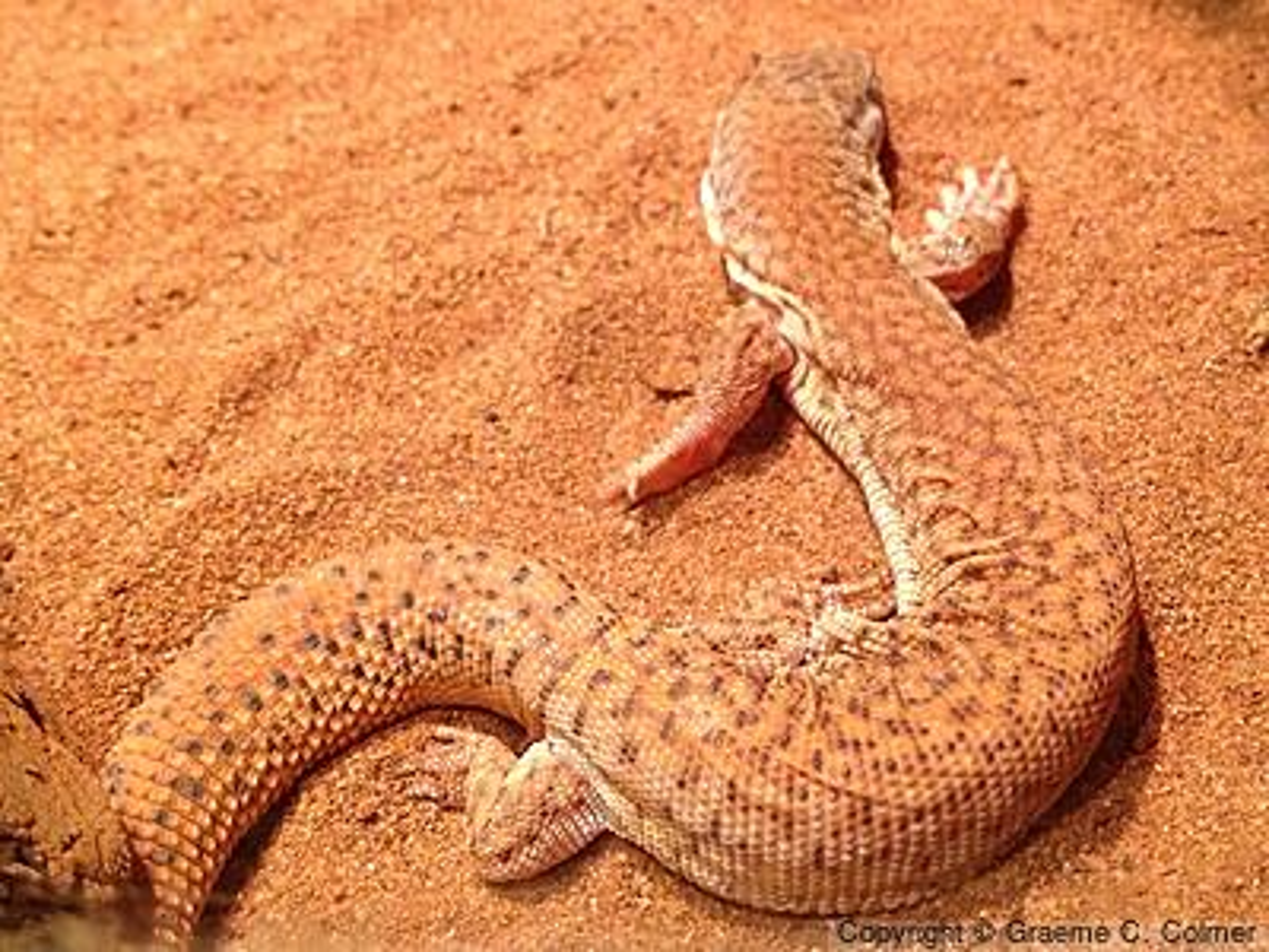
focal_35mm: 35
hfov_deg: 52.6
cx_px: 634
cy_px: 476
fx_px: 1283
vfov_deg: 40.7
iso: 160
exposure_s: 1/20
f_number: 2.4
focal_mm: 4.28
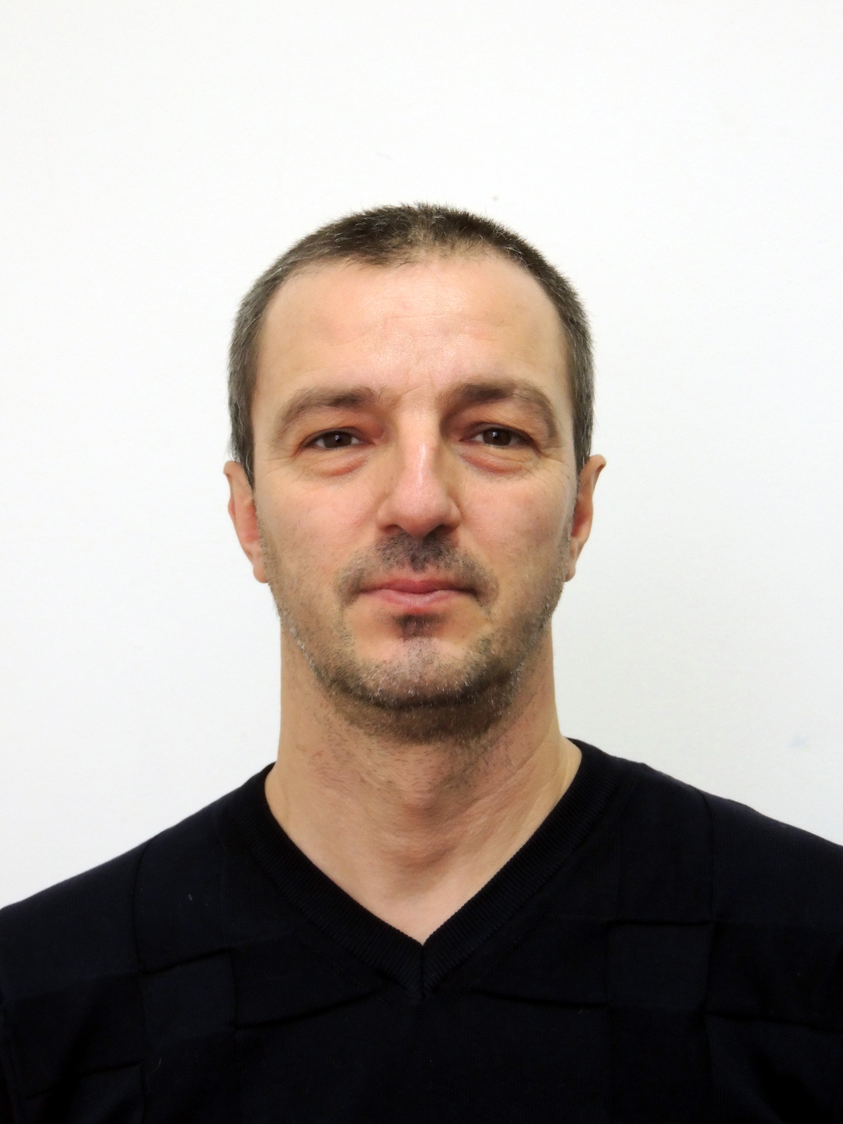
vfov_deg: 26.0
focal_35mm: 75
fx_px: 2435
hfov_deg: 19.6
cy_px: 562
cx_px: 422
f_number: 3.9
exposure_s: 1/25
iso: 450
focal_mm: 13.3
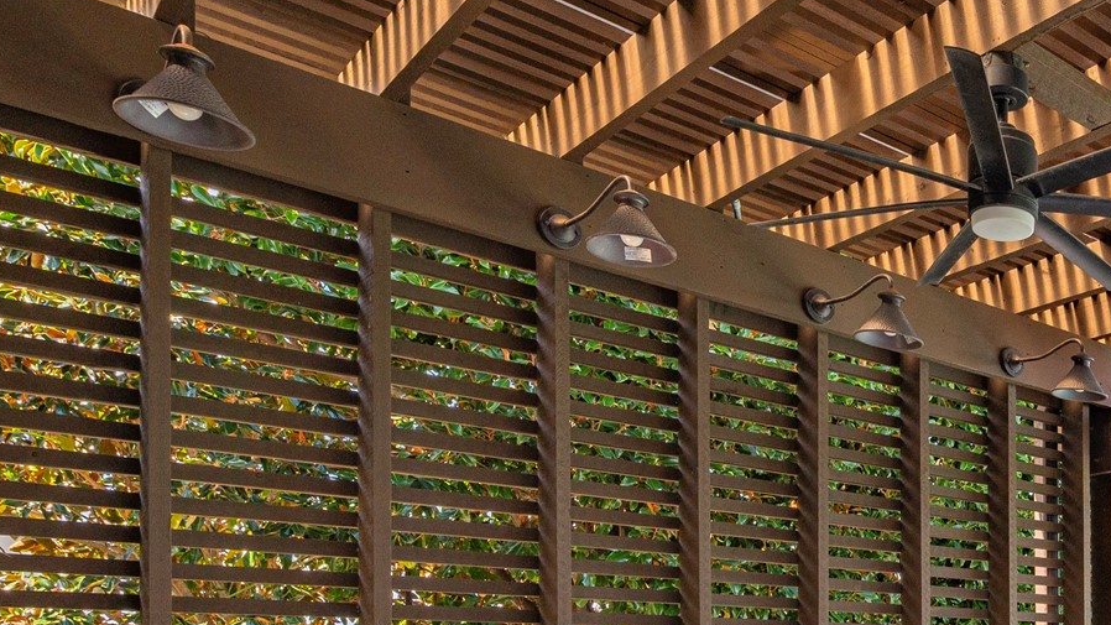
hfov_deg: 44.1
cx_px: 1136
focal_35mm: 38
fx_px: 1119
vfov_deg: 28.4
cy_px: 687
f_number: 13
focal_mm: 15
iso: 125
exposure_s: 1/100
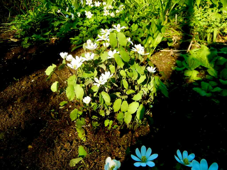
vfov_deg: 46.8
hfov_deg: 60.0
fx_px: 197
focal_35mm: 30
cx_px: 114
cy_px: 85
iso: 160
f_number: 3.5
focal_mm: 5.4
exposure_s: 1/548
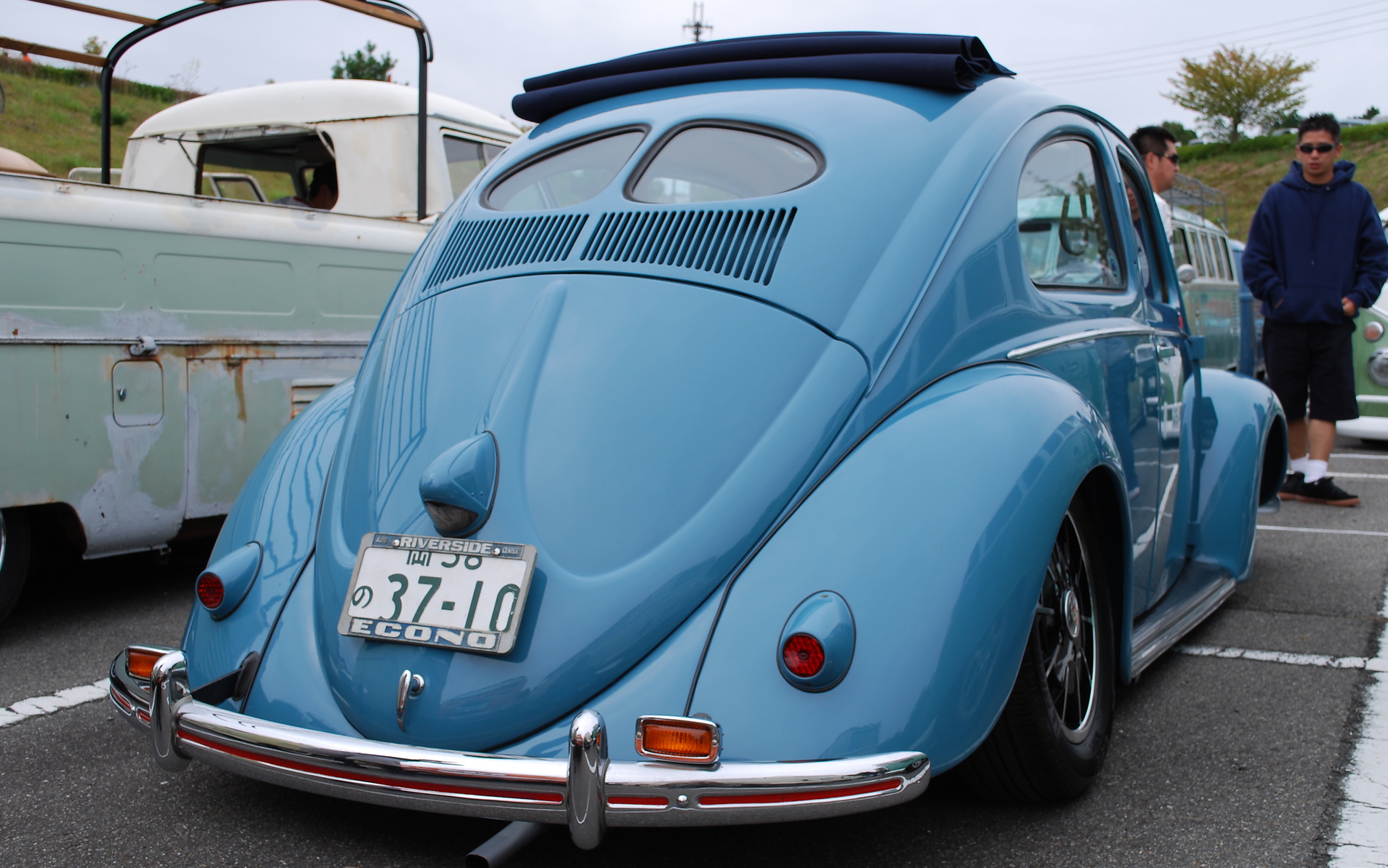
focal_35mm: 40
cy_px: 448
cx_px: 694
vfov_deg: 32.0
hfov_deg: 49.3
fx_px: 1513
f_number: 6.3
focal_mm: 26
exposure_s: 1/160
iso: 100
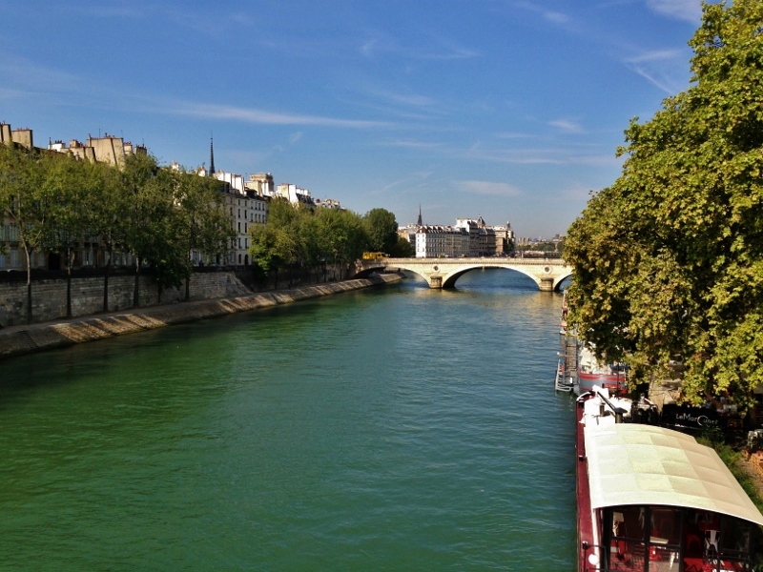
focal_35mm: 33
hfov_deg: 55.4
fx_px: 727
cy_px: 286
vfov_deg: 42.9
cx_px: 382
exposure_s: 1/1178
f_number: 2.4
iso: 50
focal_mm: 4.13
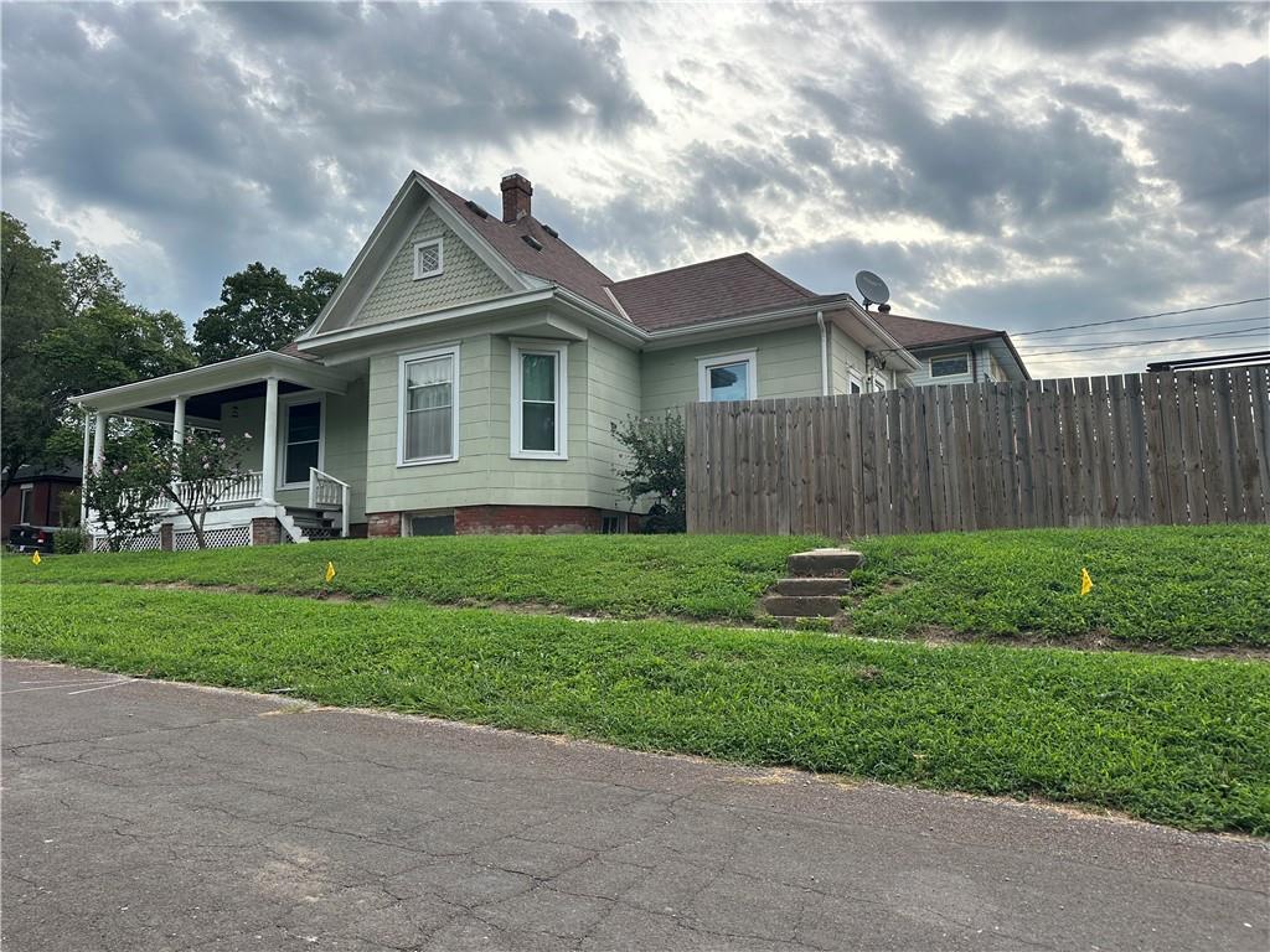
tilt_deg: +6.4
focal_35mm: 24
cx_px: 635
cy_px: 476
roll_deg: -0.2
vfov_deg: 56.8
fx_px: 881
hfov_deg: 71.6
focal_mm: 6.86
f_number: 1.78
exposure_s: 1/1062
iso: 80
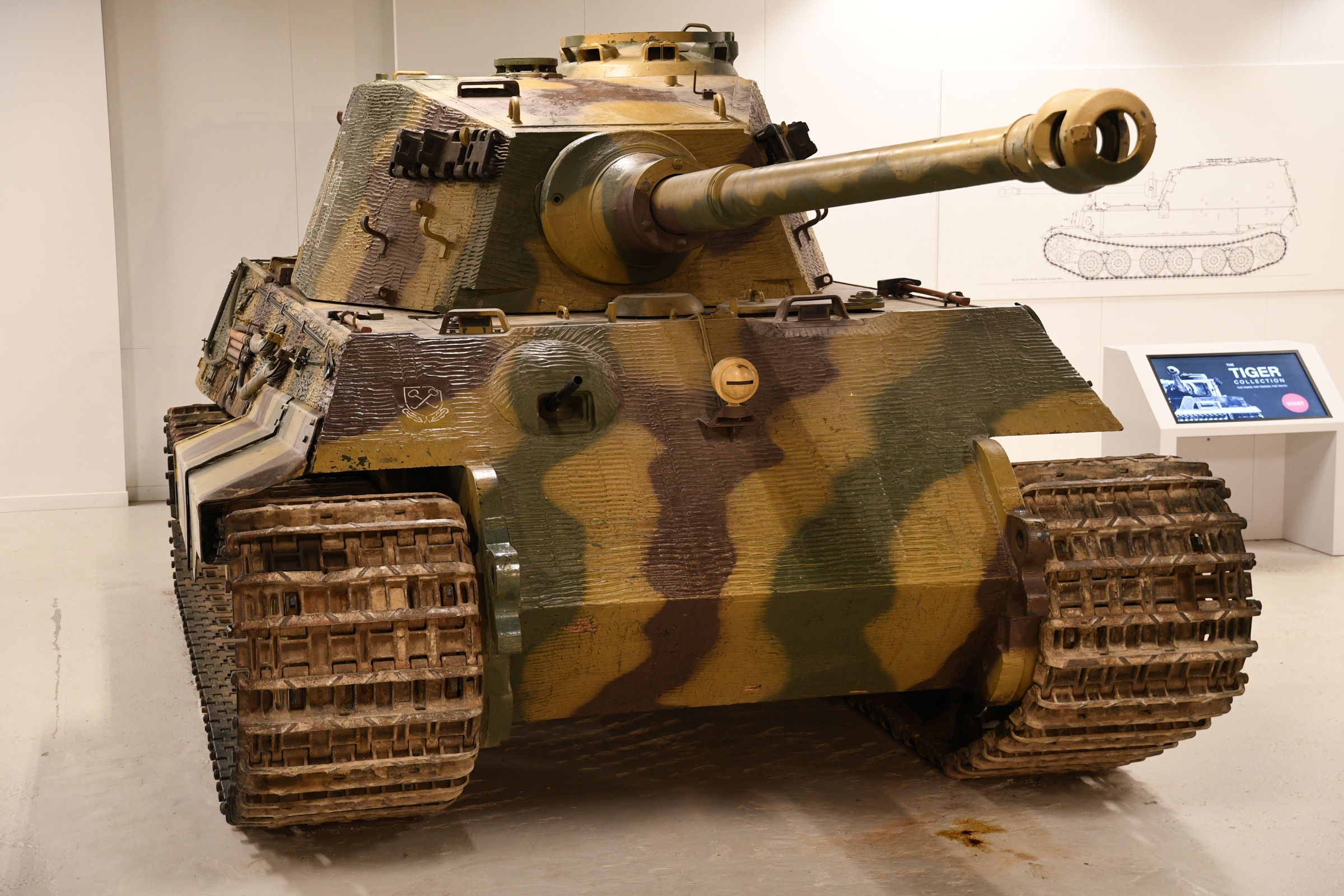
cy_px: 448
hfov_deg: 31.9
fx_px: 2352
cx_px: 672
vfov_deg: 21.6
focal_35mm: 63
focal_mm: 42
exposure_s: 1/25
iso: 800
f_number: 3.5
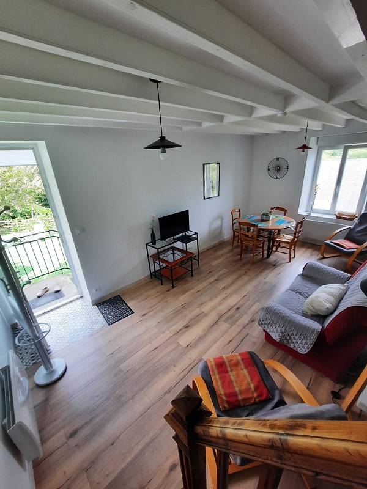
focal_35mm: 13
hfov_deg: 89.9
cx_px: 184
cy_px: 244
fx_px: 184
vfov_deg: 106.2
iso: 50
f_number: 2.2
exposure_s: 1/50
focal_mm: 1.74
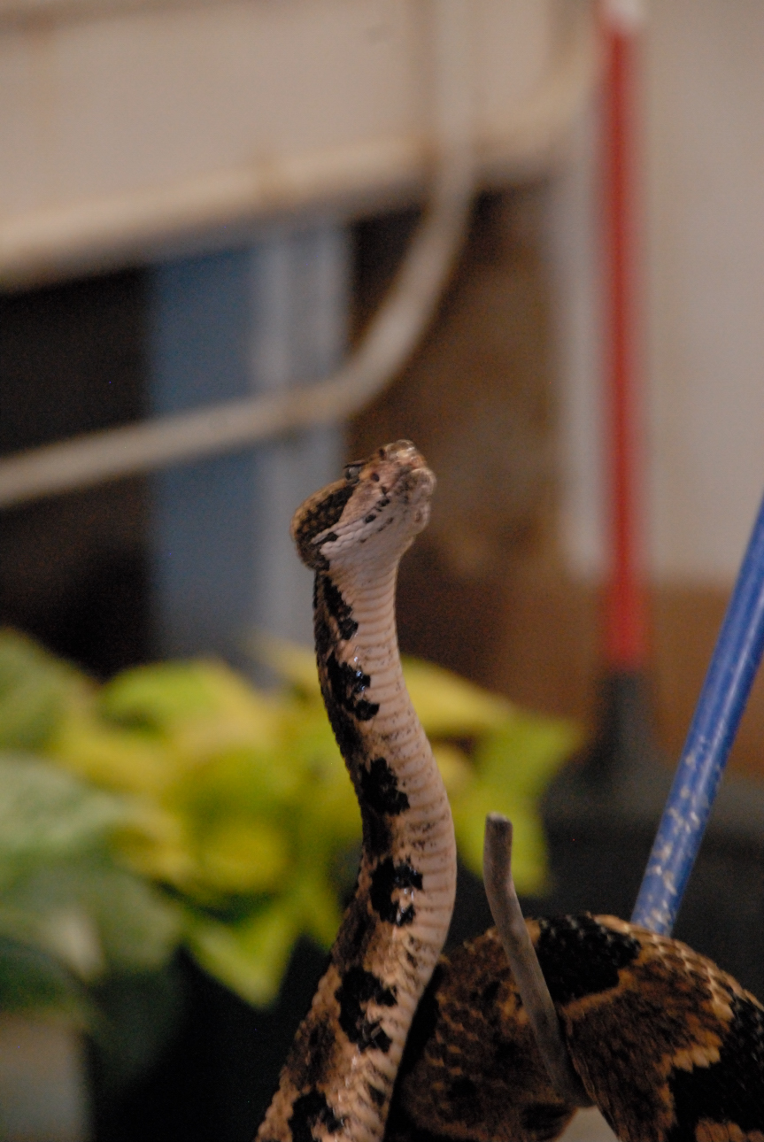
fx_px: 9526
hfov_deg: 4.6
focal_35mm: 300
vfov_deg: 6.9
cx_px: 382
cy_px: 571
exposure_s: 1/40
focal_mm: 200
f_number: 6.7
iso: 1600
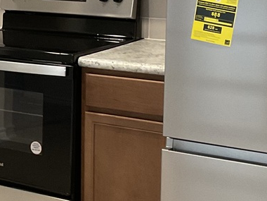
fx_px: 848
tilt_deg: -9.9
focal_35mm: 110
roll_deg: -0.3
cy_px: 63
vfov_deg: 13.4
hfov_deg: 17.3
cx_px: -20
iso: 160
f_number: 1.8
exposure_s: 1/60
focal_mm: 3
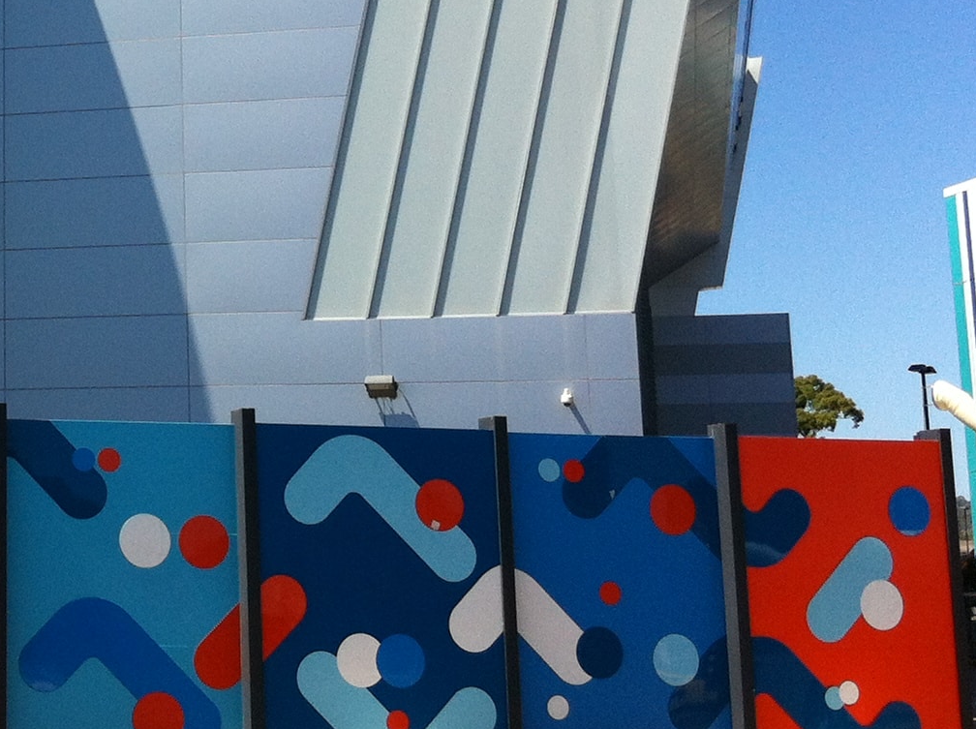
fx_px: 2534
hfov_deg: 20.7
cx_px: -127
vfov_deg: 16.1
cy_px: 27
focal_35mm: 90
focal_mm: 3.85
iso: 80
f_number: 2.8
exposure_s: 1/1588
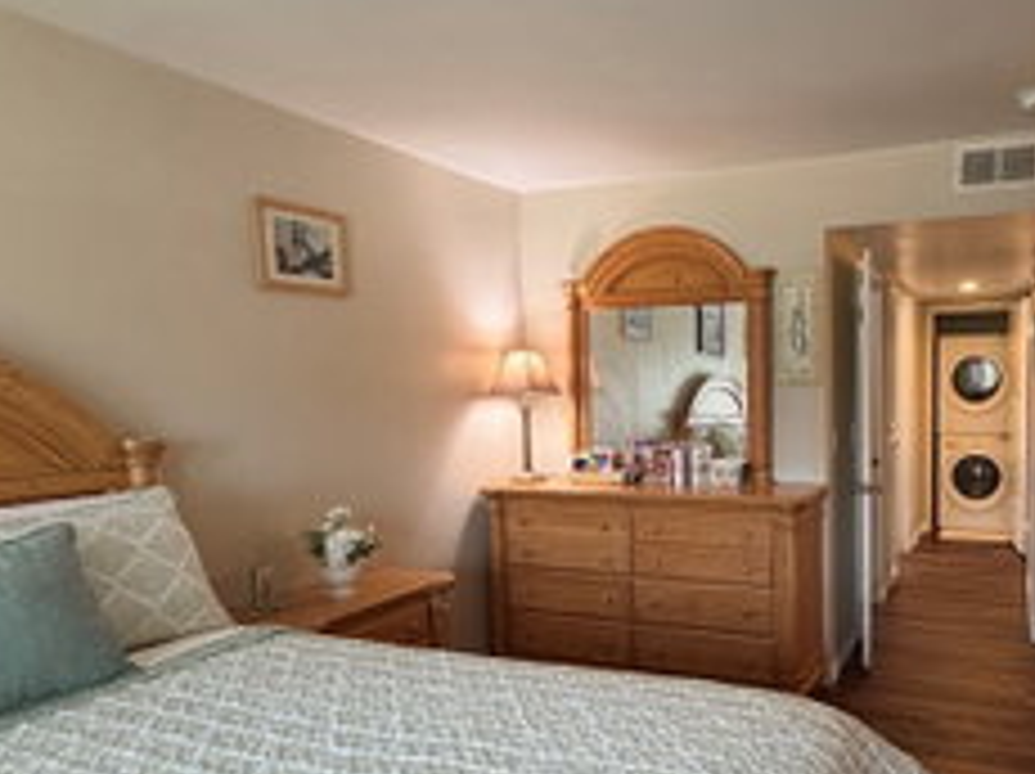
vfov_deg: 52.7
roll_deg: +1.8
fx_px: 777
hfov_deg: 64.6
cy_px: 459
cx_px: 731
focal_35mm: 26
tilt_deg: -6.8
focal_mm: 2.22
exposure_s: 1/60
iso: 320
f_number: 2.2
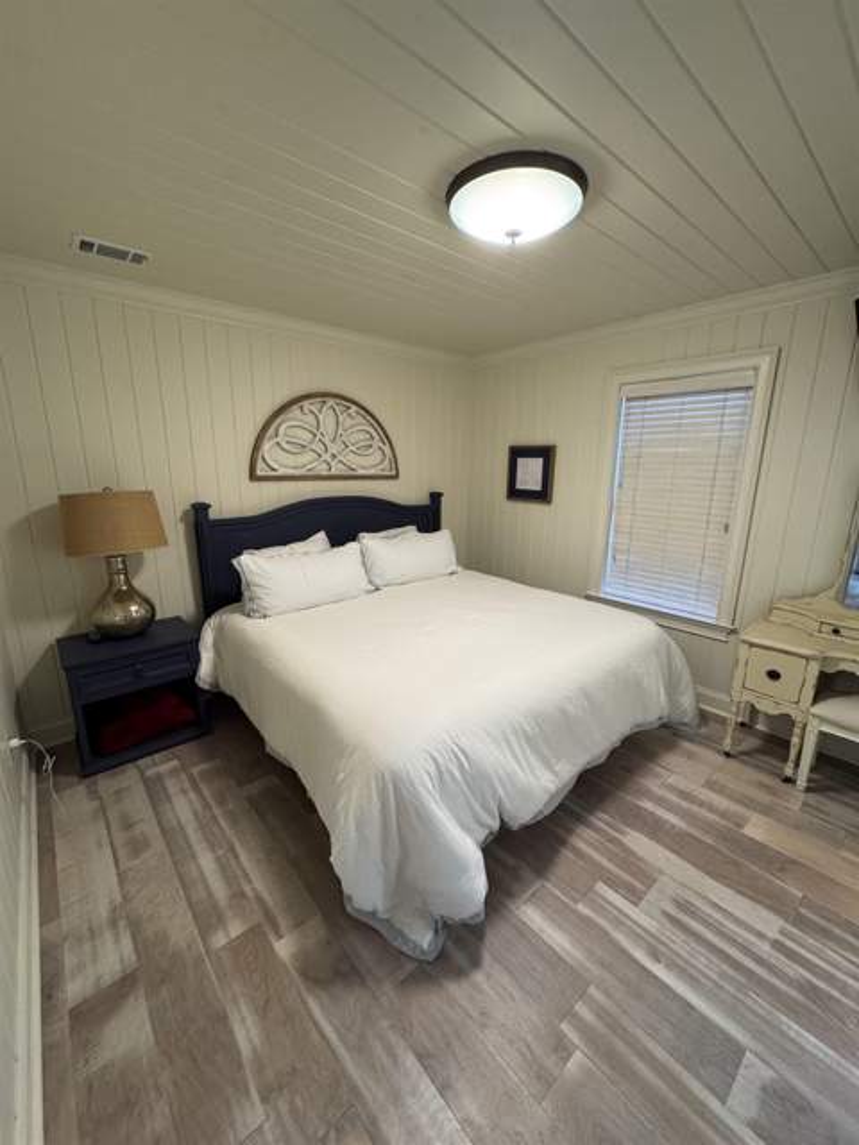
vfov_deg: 102.1
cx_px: 430
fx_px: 463
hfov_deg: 85.7
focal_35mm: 14
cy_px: 572
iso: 320
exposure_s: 1/120
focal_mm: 2.22
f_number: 2.2
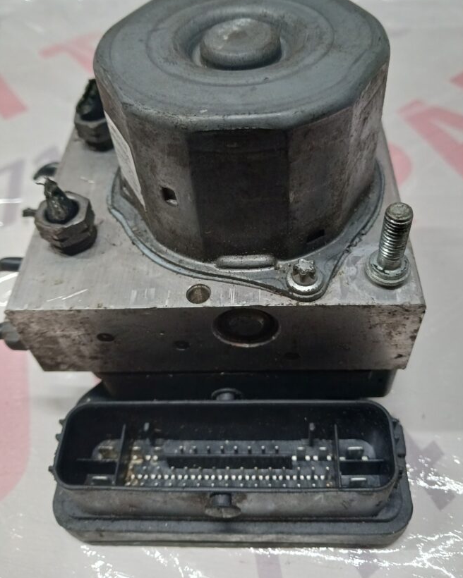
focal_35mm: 30
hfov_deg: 48.5
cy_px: 255
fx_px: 514
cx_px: 246
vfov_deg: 58.6
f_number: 1.8
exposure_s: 1/25
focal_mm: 4
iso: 400
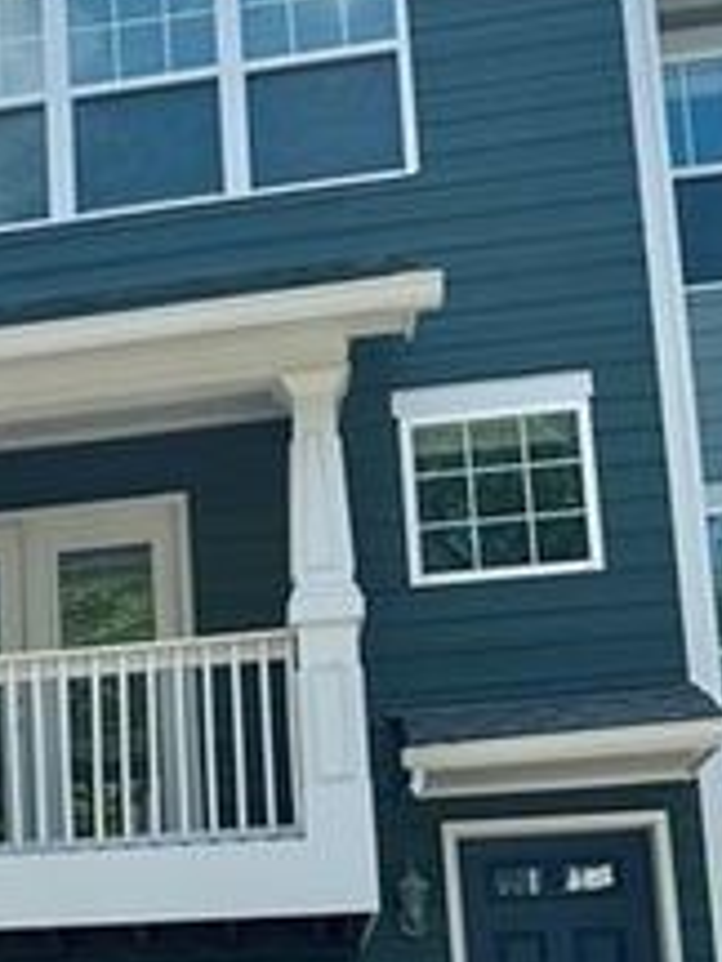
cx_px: -290
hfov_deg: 18.2
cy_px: 920
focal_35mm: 74
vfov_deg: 25.3
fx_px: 2058
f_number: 1.78
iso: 80
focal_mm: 6.86
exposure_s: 1/2591
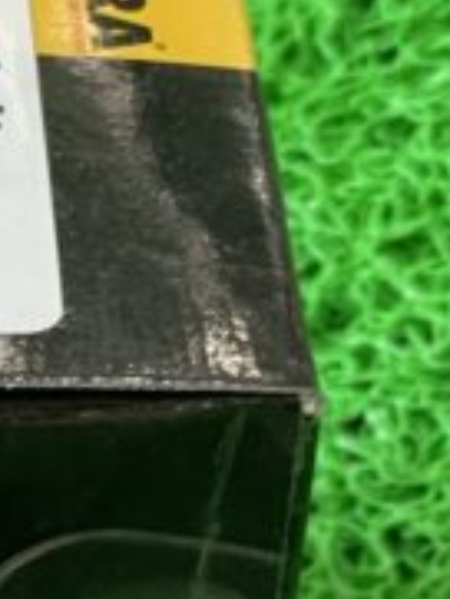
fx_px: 3982
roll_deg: +5.0
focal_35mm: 230
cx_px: -175
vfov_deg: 8.4
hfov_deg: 6.4
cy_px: 946
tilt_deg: -43.1
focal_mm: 6
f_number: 2
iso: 250
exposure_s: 1/50
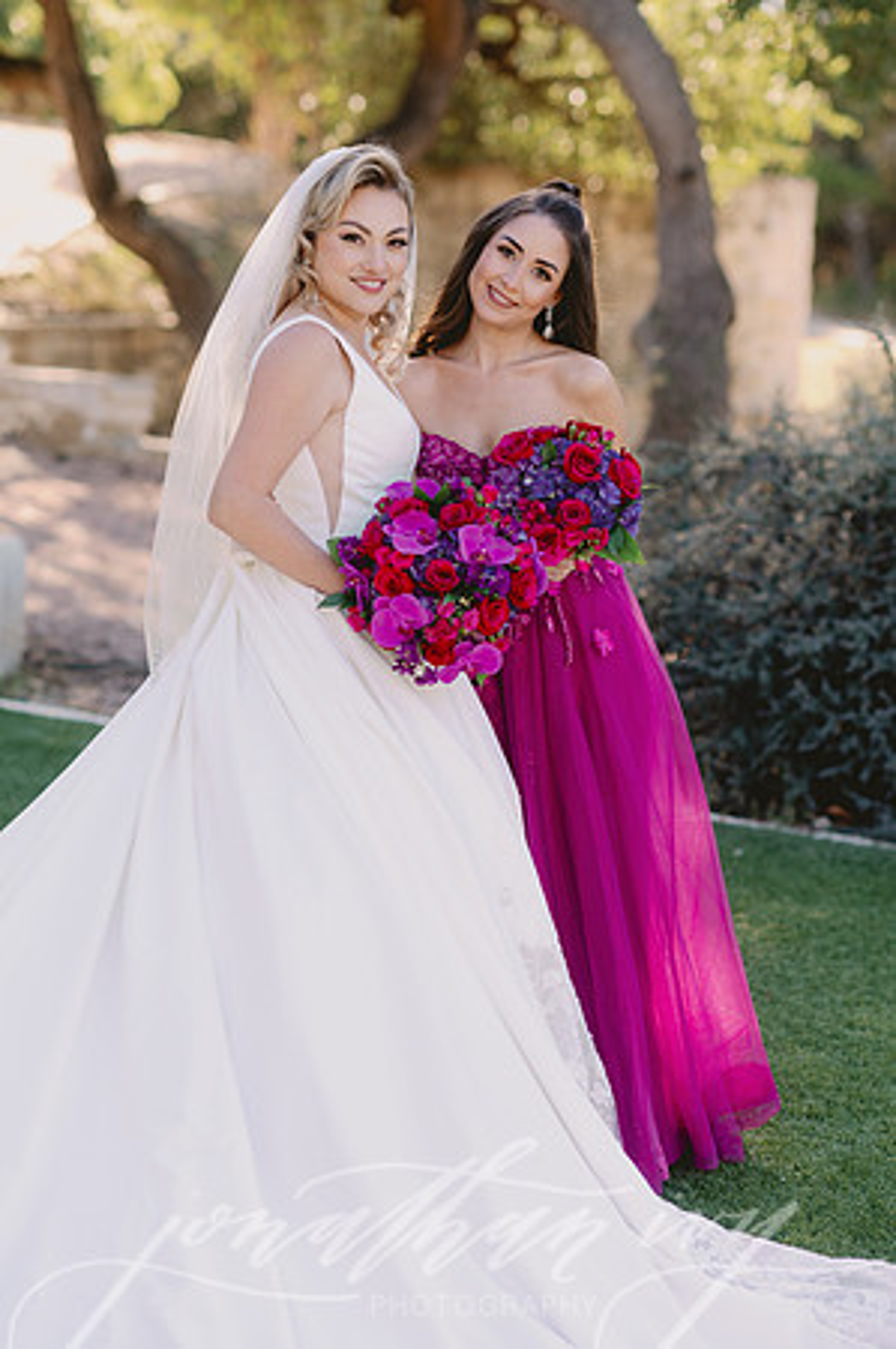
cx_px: 448
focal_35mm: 85
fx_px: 3180
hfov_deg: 16.0
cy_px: 674
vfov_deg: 23.9
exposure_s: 1/320
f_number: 2.5
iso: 80
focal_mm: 85
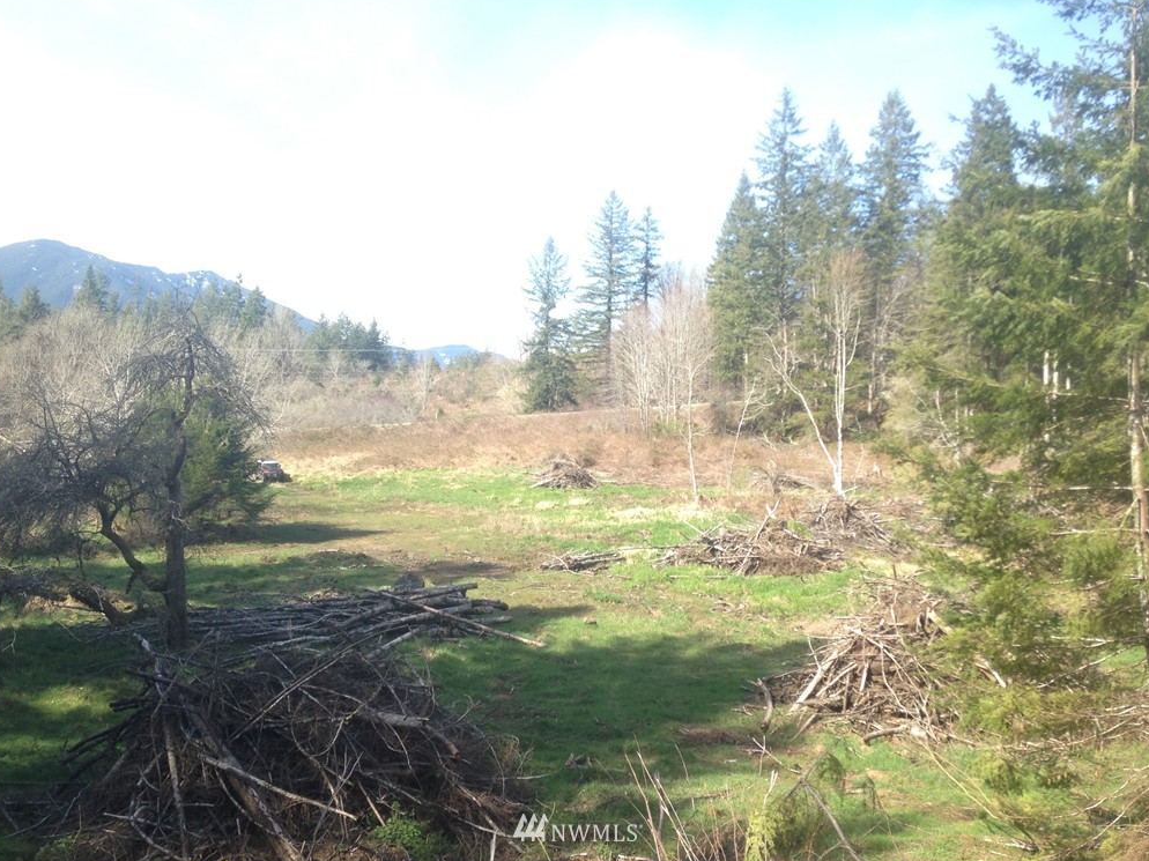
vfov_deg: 41.8
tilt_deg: +1.0
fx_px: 1128
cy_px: 428
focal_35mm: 34
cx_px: 578
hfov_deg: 54.0
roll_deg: -2.0
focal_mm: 4.12
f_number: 2.4
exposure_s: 1/341
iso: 50
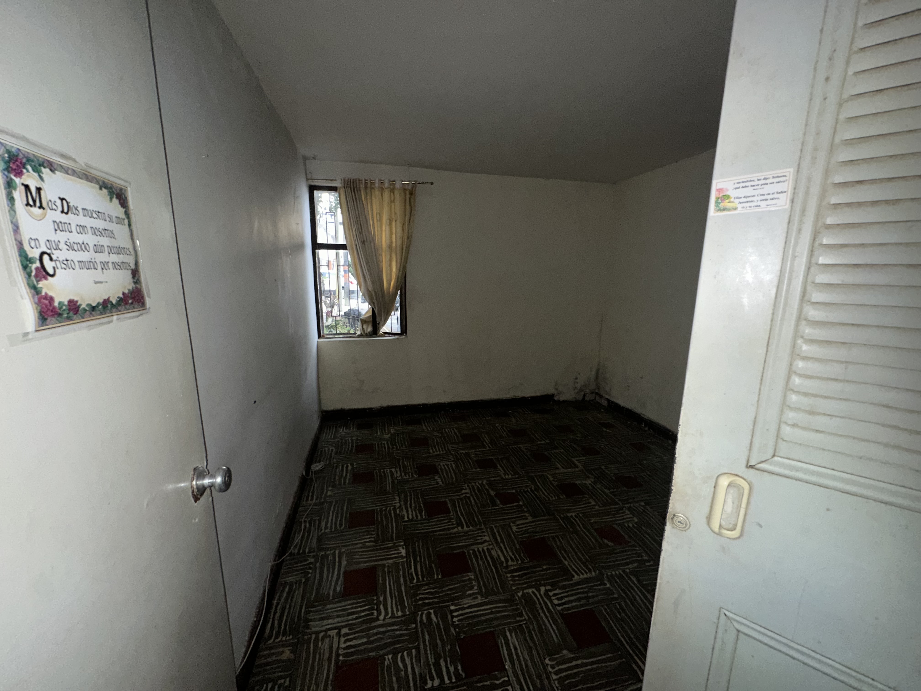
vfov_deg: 85.7
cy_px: 346
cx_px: 460
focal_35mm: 14
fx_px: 372
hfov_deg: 102.1
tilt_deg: -11.1
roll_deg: -0.9
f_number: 2.2
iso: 200
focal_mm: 2.22
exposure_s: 1/37
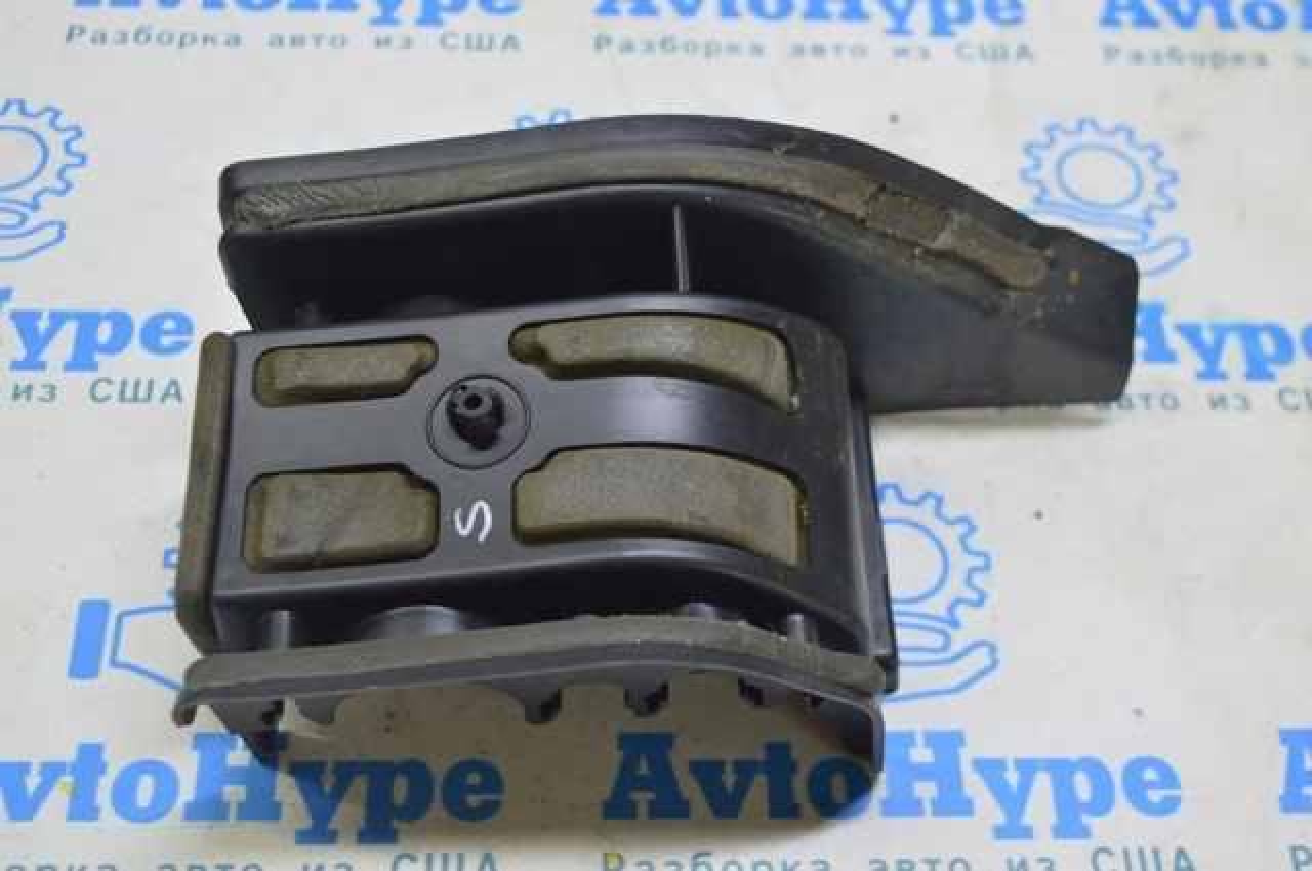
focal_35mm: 51
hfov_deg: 38.9
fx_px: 1856
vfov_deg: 26.4
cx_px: 656
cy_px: 436
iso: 400
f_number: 5.6
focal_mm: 34
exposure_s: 1/20
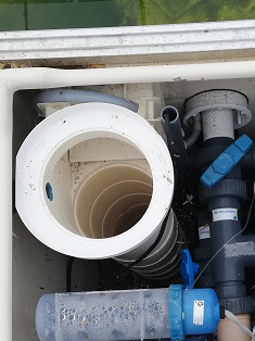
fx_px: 521
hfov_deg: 26.6
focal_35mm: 53
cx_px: 226
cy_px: 252
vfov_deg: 35.5
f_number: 2.2
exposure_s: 1/295
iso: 50
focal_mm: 3.81
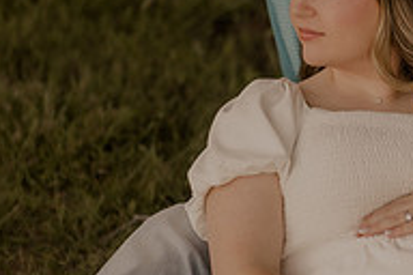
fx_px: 1732
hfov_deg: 13.3
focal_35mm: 151
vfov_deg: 9.1
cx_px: 482
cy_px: 146
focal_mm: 50
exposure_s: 1/1000
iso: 200
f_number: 1.4
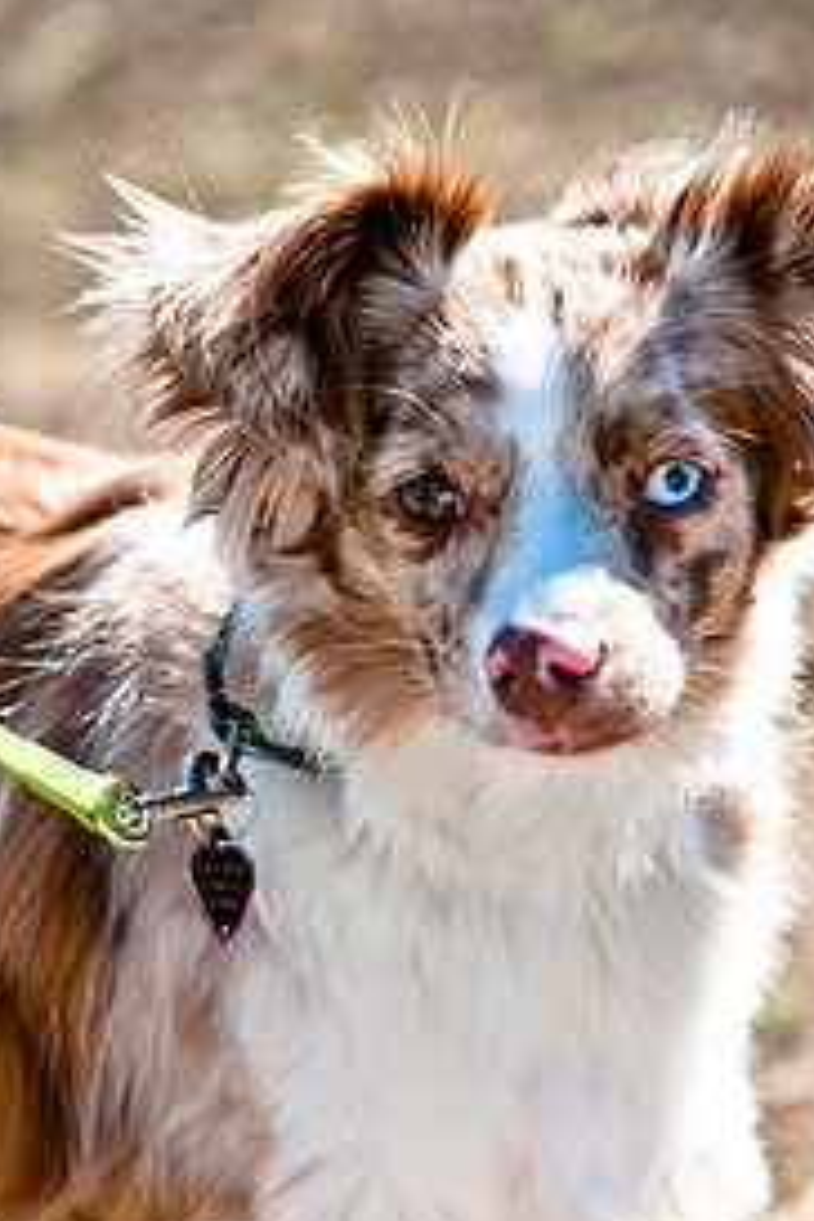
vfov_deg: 4.2
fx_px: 16754
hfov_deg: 2.8
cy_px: 895
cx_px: 351
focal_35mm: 494
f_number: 5
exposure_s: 1/1000
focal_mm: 200
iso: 200
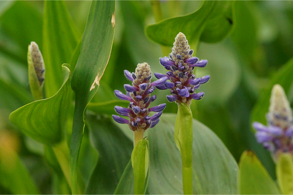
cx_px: 146
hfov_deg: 13.7
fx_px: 1221
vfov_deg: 9.1
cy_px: 98
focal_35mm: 150
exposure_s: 1/160
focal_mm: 100
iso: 3200
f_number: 5.6
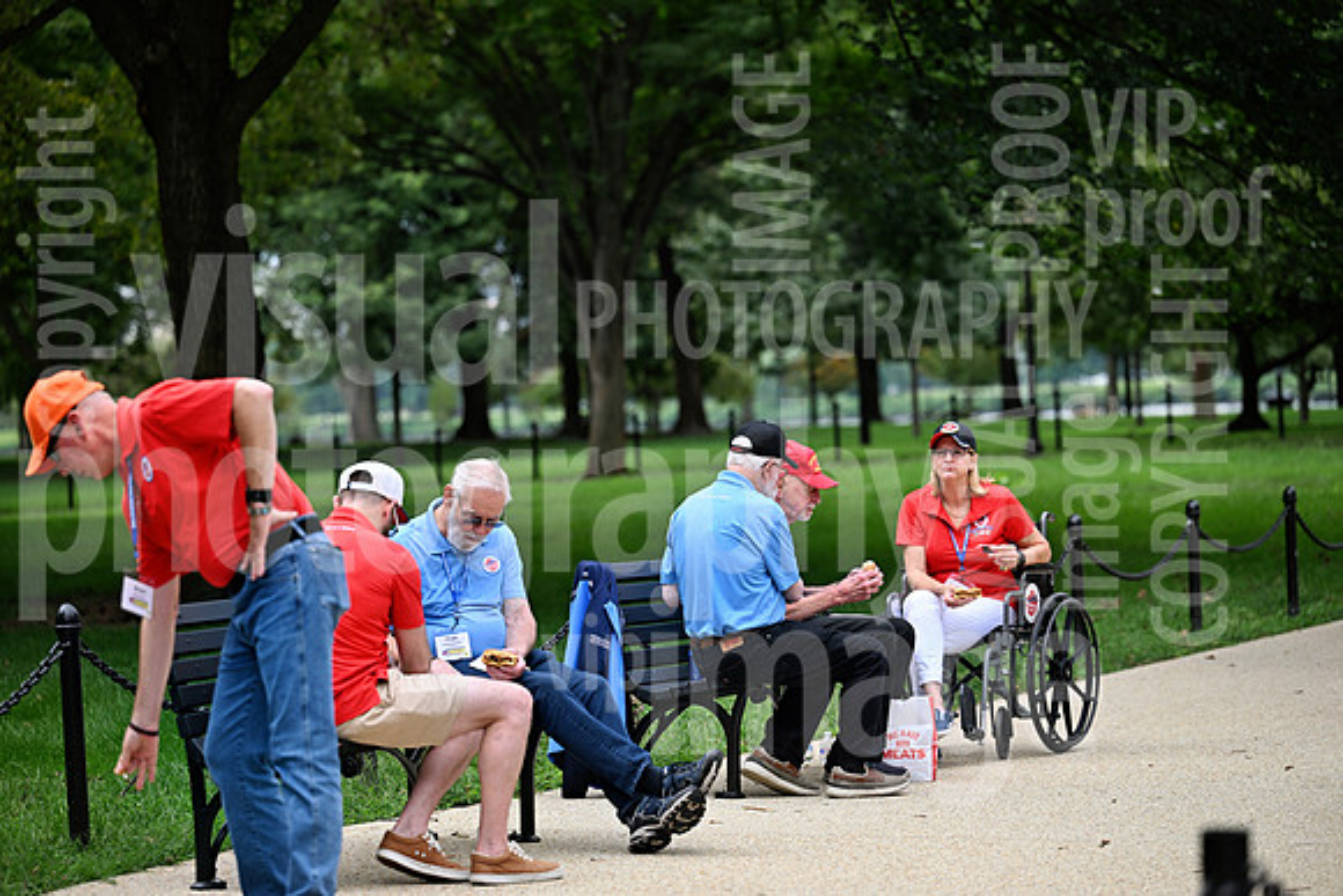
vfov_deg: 11.4
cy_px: 448
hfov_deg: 17.1
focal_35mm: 120
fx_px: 4478
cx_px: 672
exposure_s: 1/400
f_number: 3.2
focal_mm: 120
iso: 90
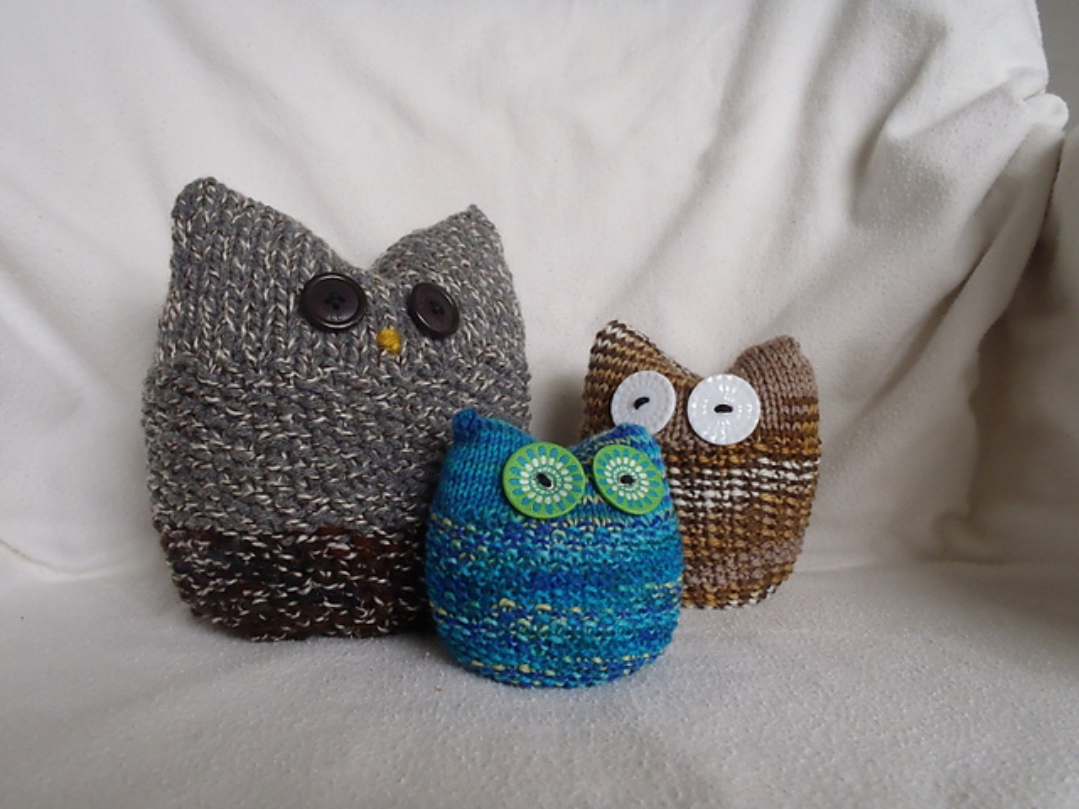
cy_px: 404
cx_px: 540
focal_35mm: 28
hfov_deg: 63.4
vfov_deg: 49.7
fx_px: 873
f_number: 3.9
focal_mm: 5
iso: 200
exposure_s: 1/8
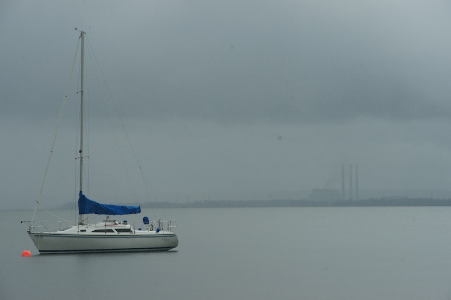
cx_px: 226
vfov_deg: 9.1
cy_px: 150
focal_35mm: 150
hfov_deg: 13.7
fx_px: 1879
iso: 200
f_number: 11
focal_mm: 150
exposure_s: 1/320
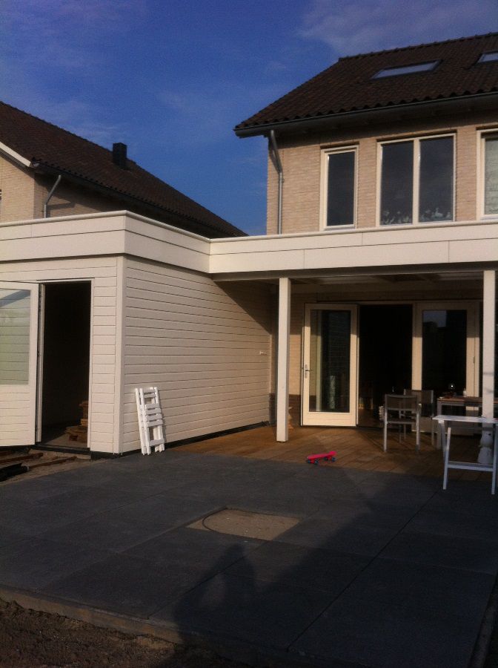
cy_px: 334
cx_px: 249
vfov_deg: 52.7
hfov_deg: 40.6
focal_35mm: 35
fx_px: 673
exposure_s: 1/2398
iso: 80
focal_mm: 3.85
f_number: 2.8
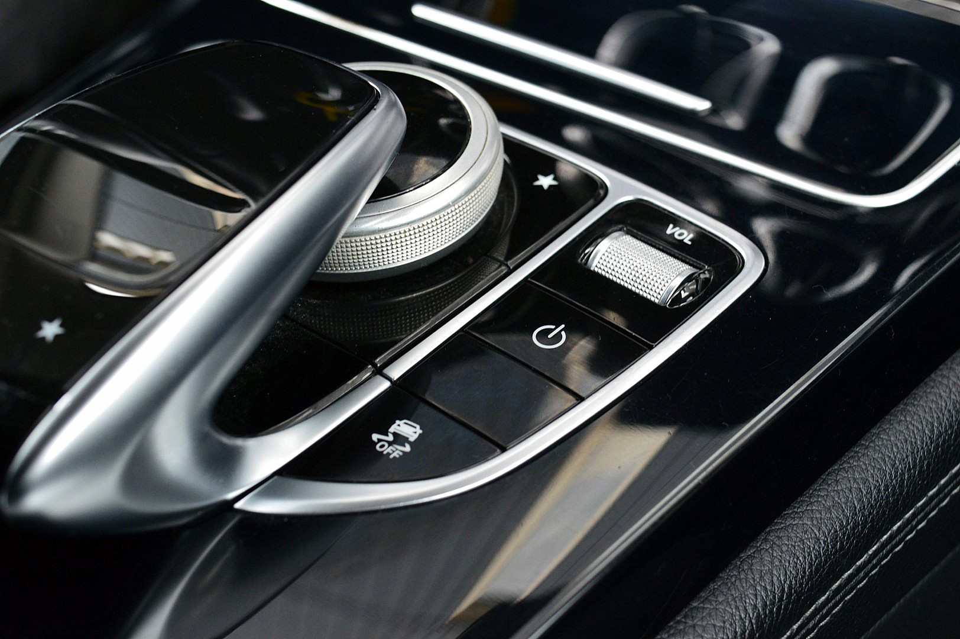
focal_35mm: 60
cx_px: 480
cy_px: 320
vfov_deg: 22.6
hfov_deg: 33.4
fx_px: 1599
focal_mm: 40
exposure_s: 1/60
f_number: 7.1
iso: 800
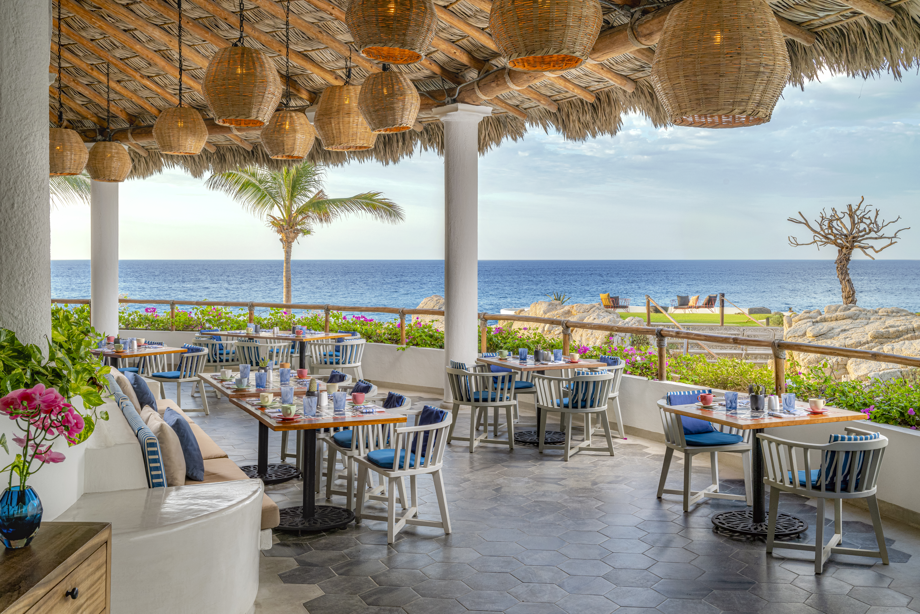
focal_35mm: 35
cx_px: 460
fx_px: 894
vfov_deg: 37.9
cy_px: 307
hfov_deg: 54.4
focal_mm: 35
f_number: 11
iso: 200
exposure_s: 1/15
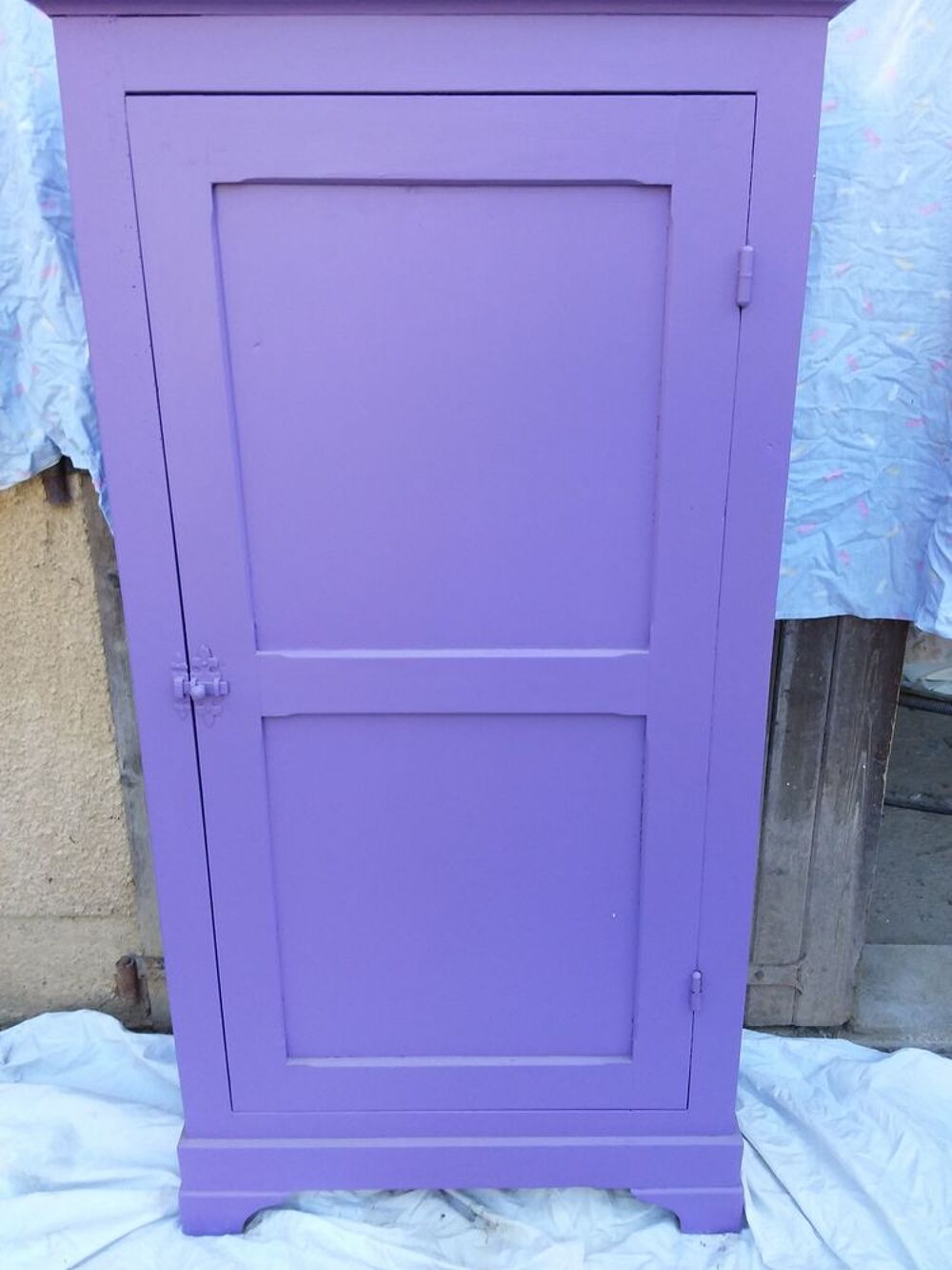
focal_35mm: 27
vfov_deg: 65.3
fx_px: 990
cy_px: 635
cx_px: 476
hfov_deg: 51.4
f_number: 1.9
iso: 50
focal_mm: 2.91
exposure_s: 1/100
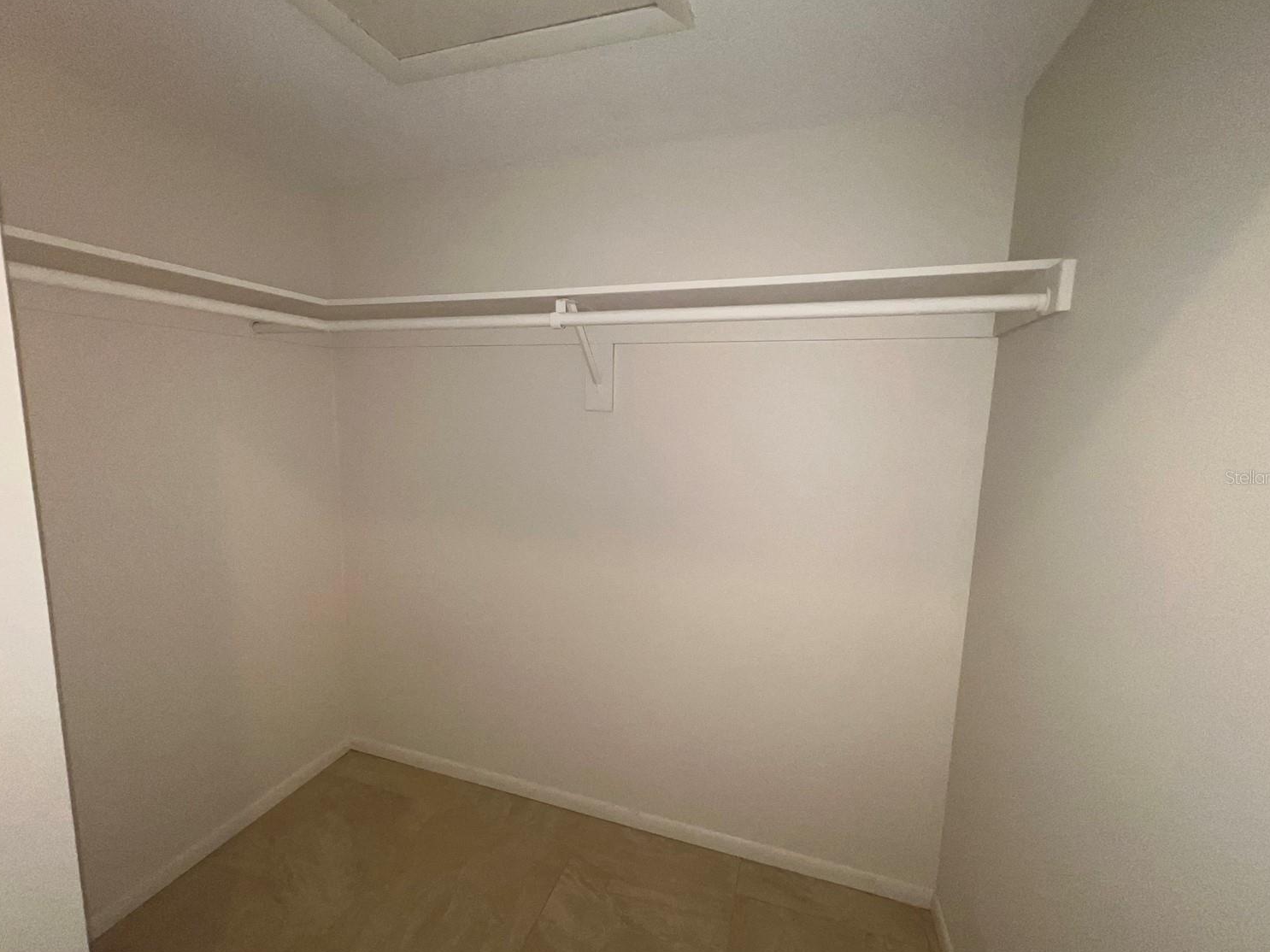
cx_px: 622
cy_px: 477
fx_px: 514
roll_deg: -1.4
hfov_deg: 102.1
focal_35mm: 14
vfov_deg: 85.7
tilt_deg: -7.9
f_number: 1.8
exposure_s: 1/60
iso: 80
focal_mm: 1.57
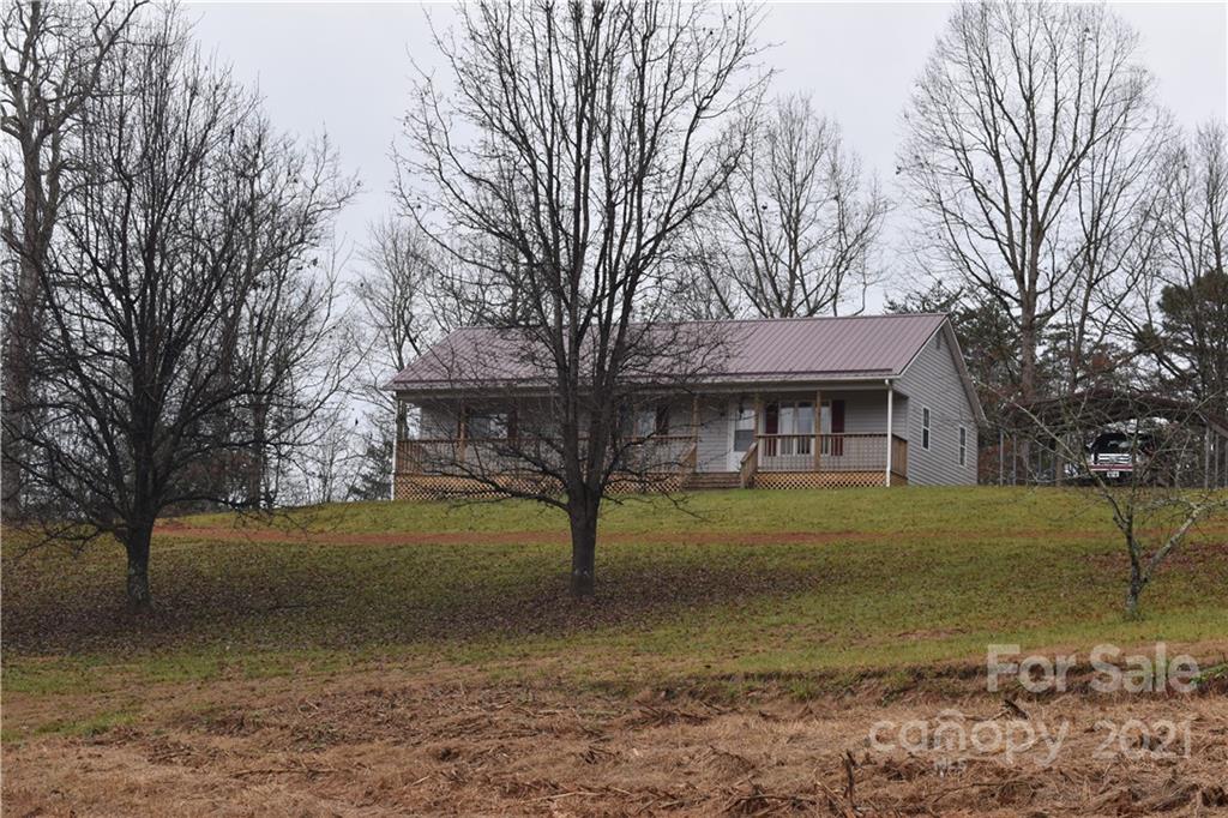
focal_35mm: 82
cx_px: 614
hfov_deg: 24.6
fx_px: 2813
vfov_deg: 16.5
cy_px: 409
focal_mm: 55
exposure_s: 1/250
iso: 320
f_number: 8
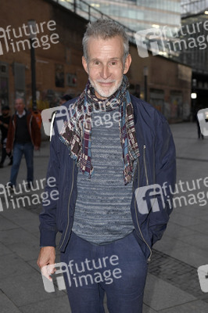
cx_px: 104
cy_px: 156
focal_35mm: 48
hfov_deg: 28.0
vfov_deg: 41.1
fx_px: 417
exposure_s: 1/200
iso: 2000
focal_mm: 48
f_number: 5
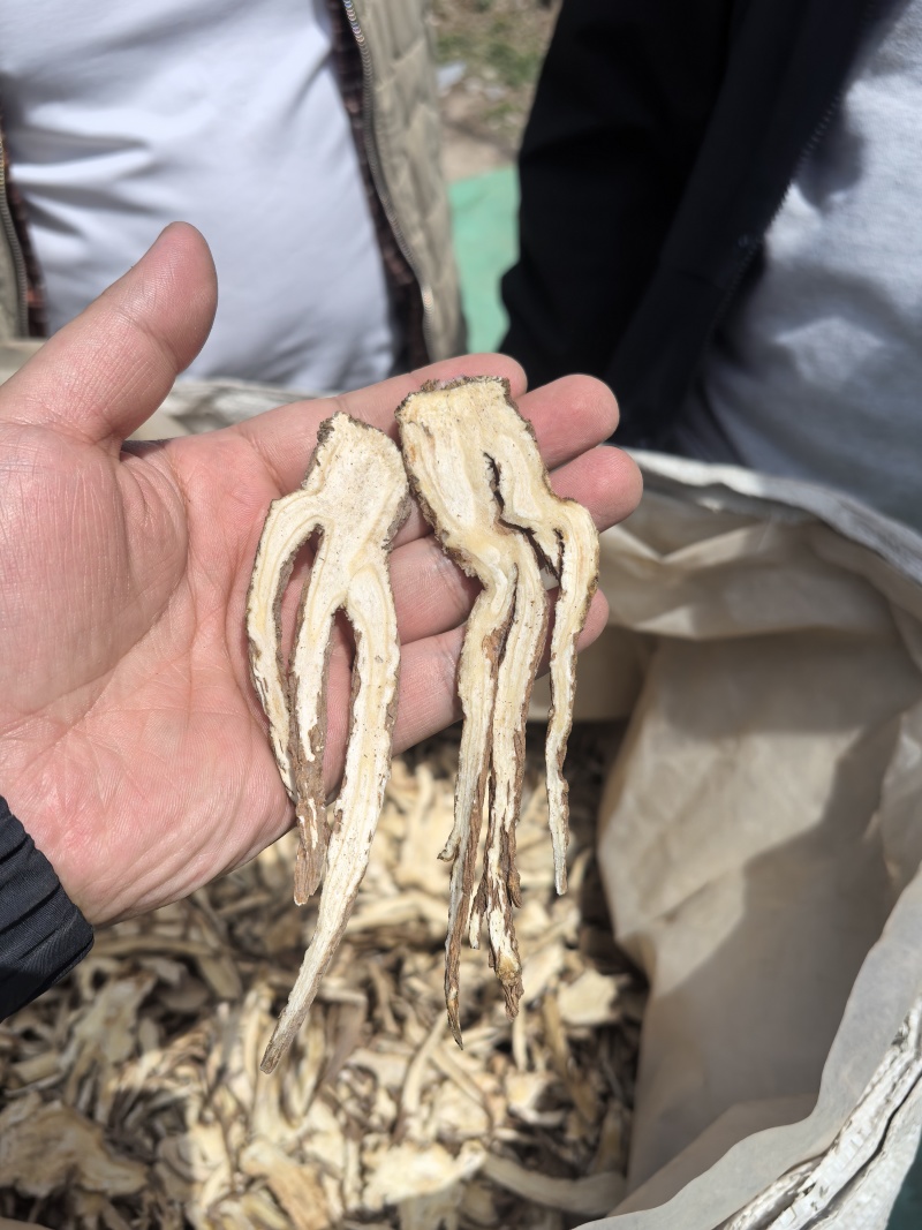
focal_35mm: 27
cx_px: 461
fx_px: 959
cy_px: 615
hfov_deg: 51.3
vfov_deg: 65.3
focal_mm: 6.35
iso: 50
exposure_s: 1/5000
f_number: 2
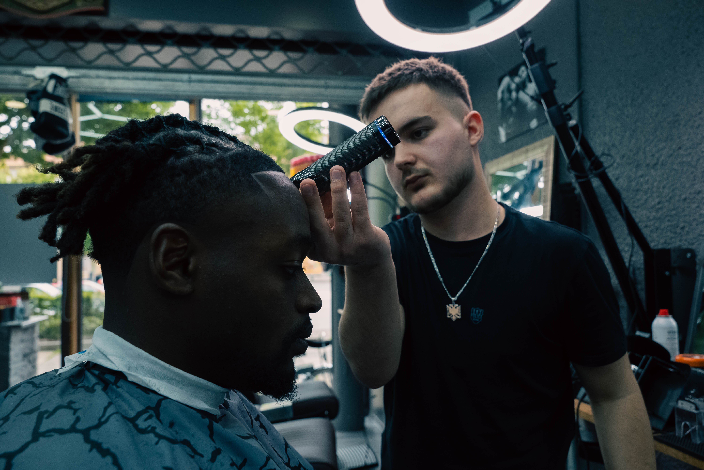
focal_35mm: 29
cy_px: 235
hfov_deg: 63.7
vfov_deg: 45.0
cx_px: 352
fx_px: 567
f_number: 5.6
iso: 4000
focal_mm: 29
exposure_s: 1/500
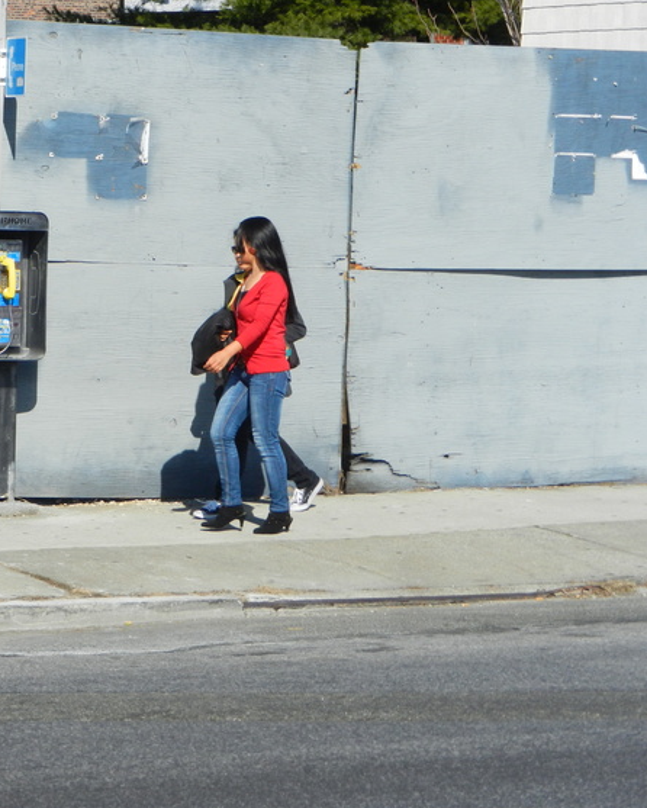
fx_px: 3517
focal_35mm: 147
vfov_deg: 13.1
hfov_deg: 10.5
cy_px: 402
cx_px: 77
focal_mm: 19.1
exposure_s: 1/1250
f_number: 5
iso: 160
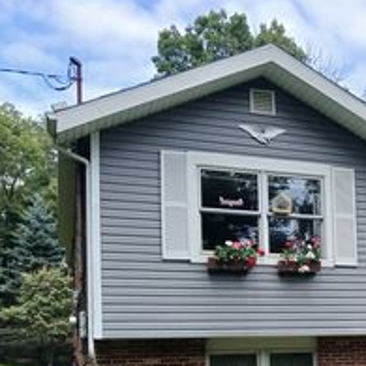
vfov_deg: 28.1
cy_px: 318
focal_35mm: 59
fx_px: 706
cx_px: 402
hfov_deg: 26.8
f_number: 1.8
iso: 20
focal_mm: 3.98
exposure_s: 1/284
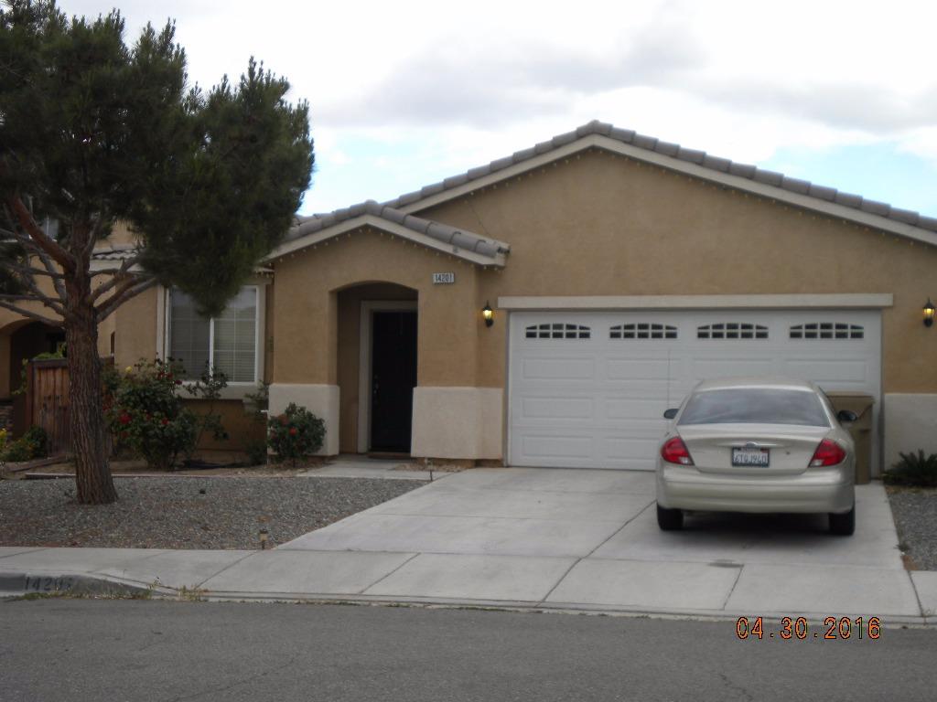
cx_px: 468
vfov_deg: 28.0
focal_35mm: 52
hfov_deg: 36.8
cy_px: 351
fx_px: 1408
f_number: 5.6
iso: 80
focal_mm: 9.3
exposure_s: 1/150
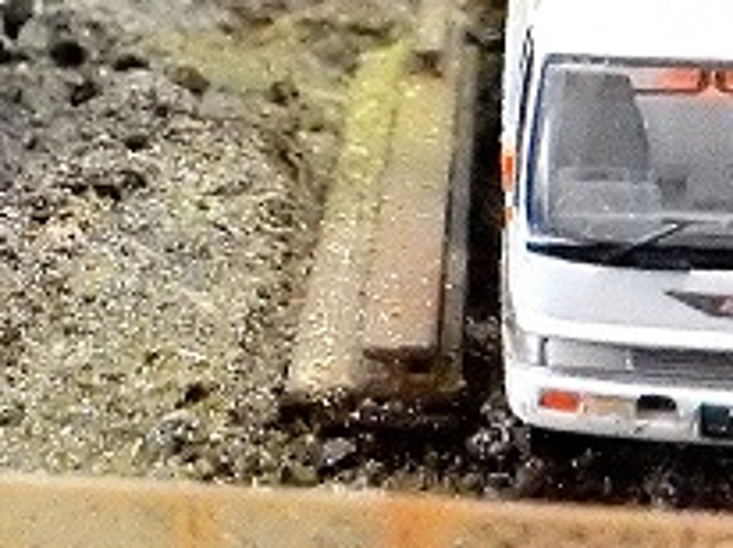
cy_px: -69
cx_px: -206
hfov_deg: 18.1
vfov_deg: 14.1
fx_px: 2157
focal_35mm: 102
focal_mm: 5.4
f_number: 4
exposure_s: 1/80
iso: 3200
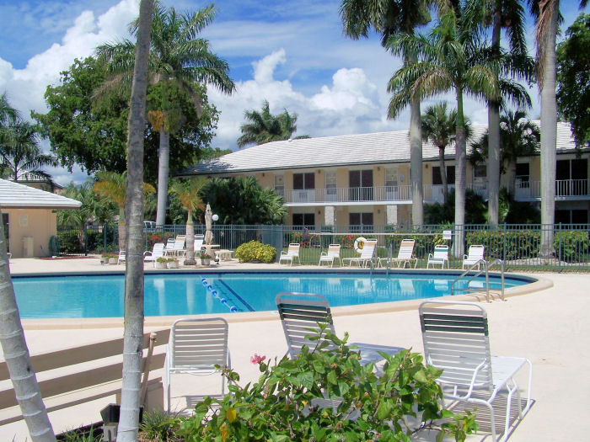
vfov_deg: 37.7
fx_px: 648
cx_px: 295
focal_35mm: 38
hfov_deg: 49.0
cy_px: 221
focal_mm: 6.3
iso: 80
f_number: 5.6
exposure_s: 1/1000
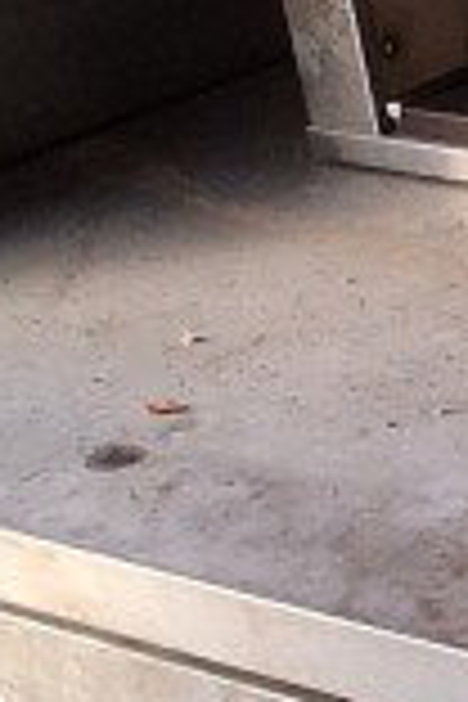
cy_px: 632
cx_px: 994
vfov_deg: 21.6
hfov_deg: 12.6
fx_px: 1794
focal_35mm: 92
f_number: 2.2
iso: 80
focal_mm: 1.4
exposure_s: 1/120
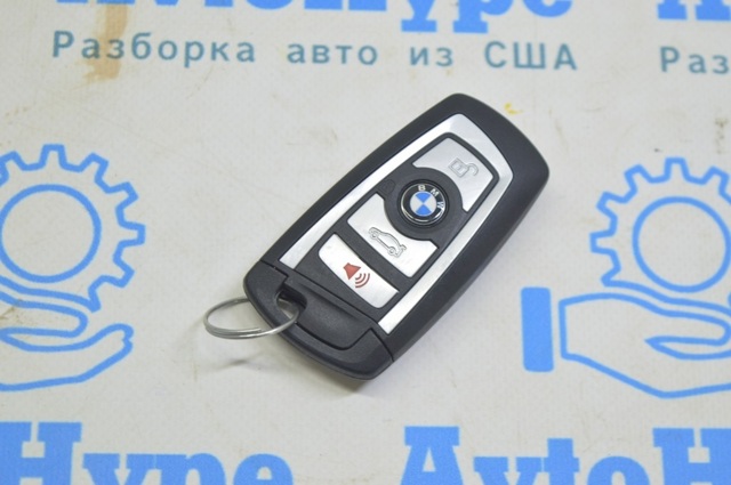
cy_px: 242
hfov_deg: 28.1
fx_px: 1460
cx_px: 366
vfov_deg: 18.9
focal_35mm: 72
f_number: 5.6
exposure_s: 1/20
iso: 400
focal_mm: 48
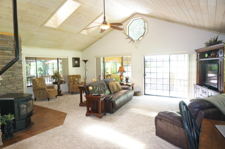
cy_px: 74
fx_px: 150
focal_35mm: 24
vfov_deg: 53.0
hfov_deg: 73.8
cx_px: 112
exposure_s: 1/60
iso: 800
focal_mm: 16
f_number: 4
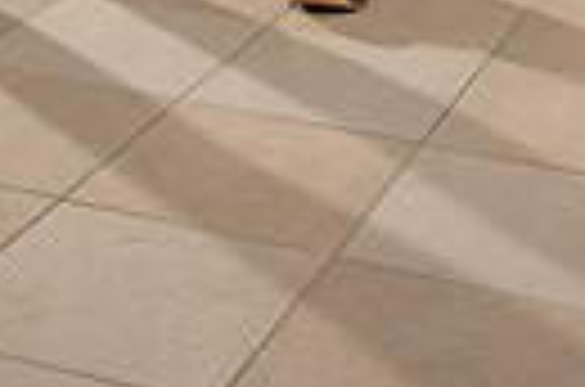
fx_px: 1799
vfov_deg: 10.4
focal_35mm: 111
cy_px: -576
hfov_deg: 18.4
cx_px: 230
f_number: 8
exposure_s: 1/250
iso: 800
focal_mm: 32
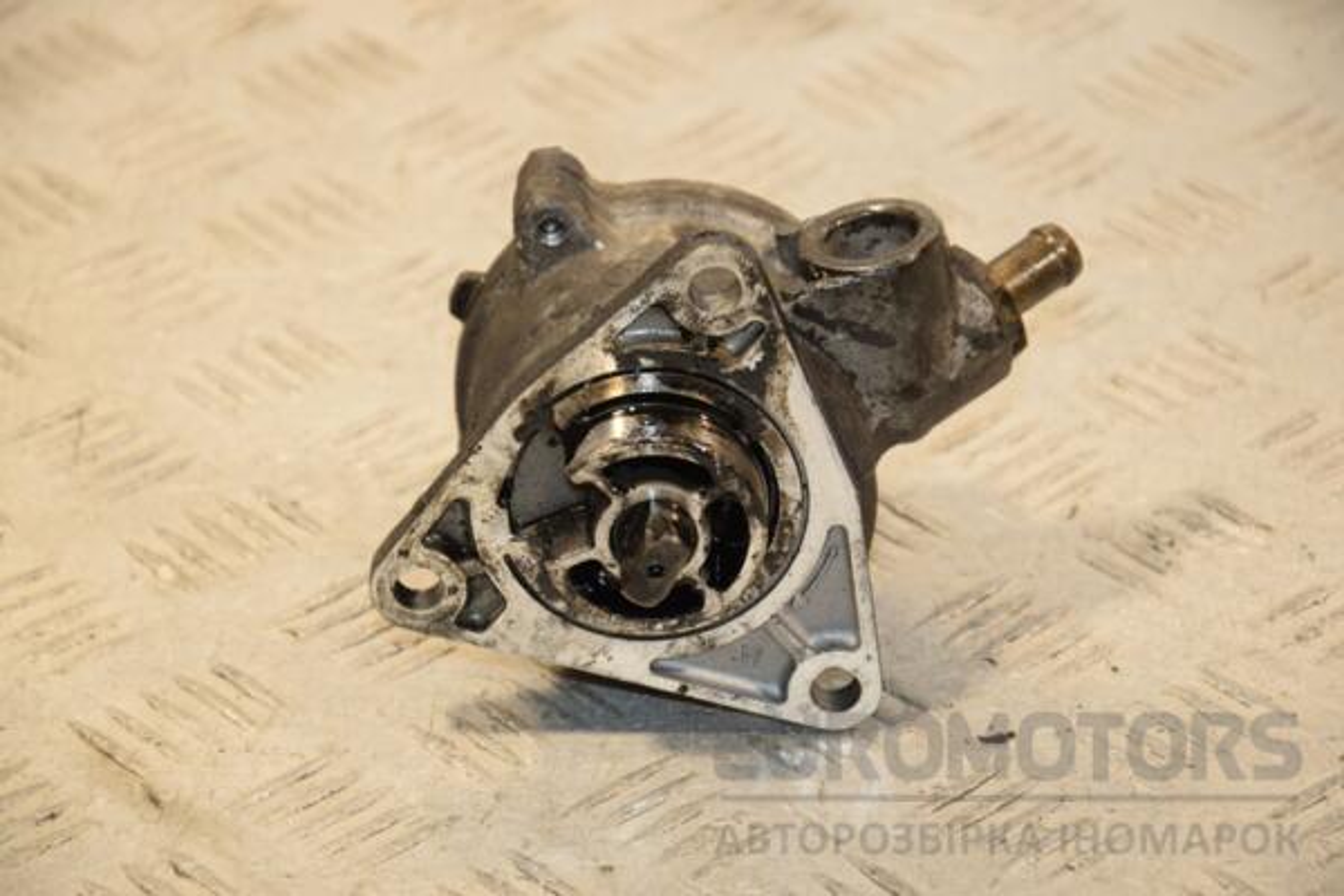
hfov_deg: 13.0
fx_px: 5880
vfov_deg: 8.7
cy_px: 448
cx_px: 672
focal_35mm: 158
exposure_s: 1/200
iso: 800
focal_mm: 105
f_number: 6.3
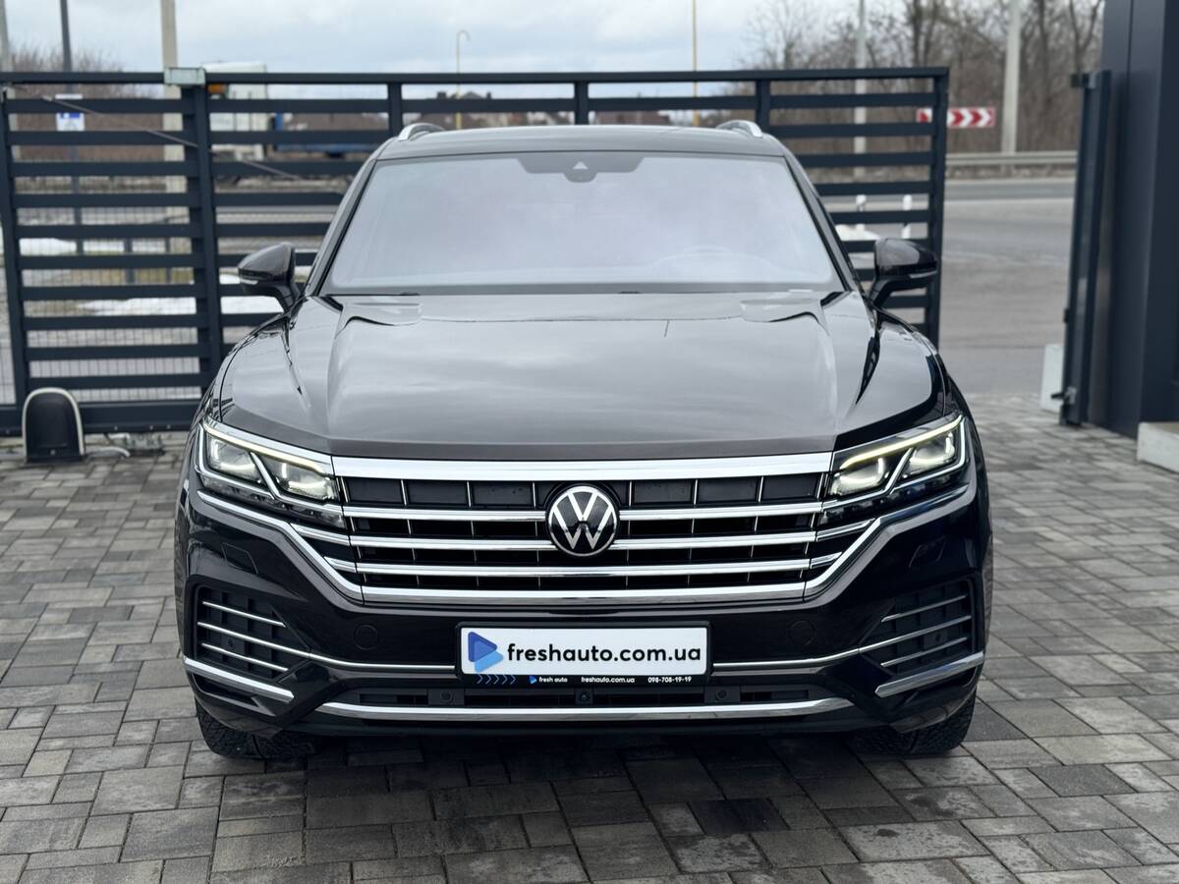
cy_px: 442
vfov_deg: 30.3
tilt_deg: -10.8
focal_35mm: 48
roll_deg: +1.1
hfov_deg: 39.7
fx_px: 1635
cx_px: 590
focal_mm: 6.76
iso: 64
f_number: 1.78
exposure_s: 1/1984
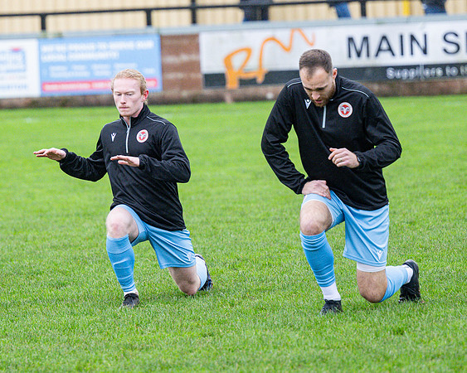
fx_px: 5019
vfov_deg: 4.3
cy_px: 178
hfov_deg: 5.3
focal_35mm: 363
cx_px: 150
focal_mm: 145
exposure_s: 1/1000
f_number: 2.8
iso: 800
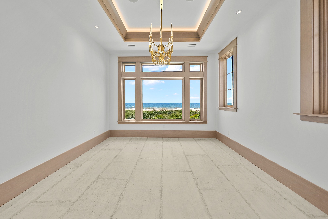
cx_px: 164
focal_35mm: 12
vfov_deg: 90.1
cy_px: 110
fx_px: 109
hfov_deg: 112.6
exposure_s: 1/15
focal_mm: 12
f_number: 7.1
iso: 200
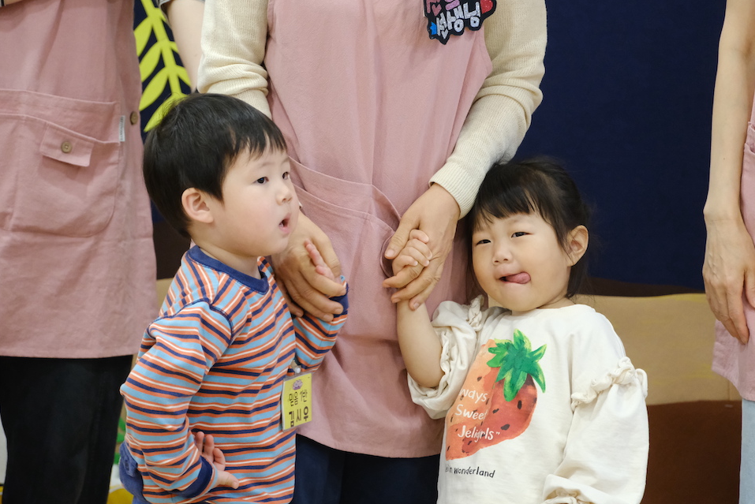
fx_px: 3546
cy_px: 267
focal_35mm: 169
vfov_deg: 8.1
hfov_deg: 12.2
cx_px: 389
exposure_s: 1/125
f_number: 4.5
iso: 5000
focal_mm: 105.5
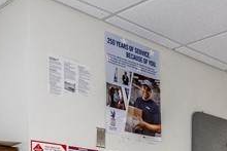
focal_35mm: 69
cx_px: 186
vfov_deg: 18.0
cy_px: 214
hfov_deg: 28.5
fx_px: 435
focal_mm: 14
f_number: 10
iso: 640
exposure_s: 1/20
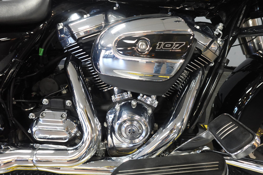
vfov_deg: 61.9
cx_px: 132
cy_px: 88
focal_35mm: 20
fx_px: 146
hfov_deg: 84.0
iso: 800
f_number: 2
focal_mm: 7.6
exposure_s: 1/80
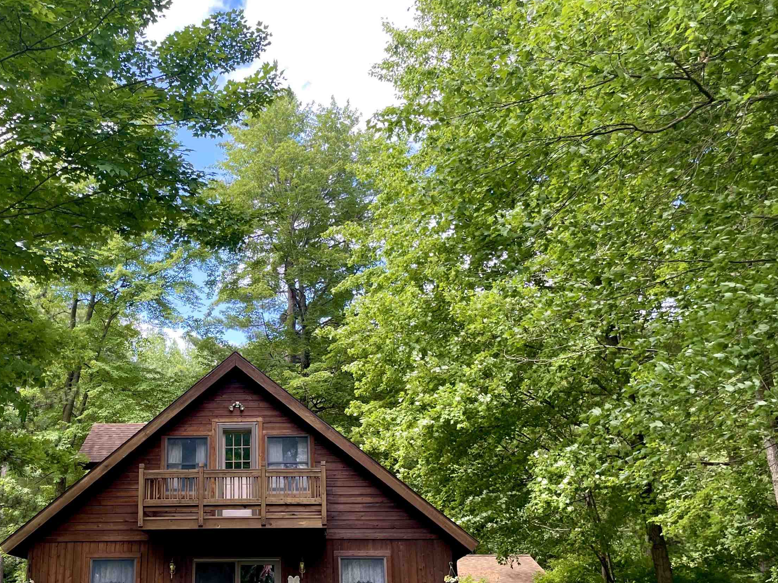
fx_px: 809
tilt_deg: +17.9
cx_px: 304
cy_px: 365
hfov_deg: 51.0
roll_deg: +2.3
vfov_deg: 39.4
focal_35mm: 36
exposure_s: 1/254
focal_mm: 4.2
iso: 32
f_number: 1.6
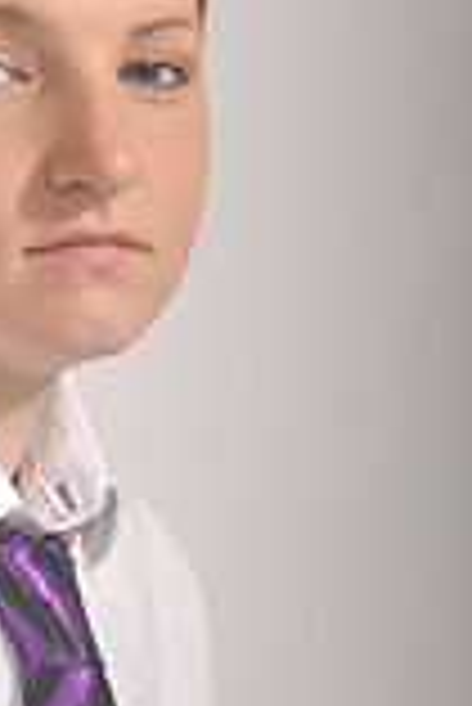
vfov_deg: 5.6
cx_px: -18
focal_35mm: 365
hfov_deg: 3.8
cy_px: 616
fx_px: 7162
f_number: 5.6
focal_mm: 66
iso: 200
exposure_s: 1/250
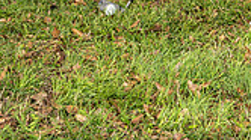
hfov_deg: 15.3
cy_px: -188
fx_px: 924
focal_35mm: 139
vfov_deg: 8.1
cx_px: 219
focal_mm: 49
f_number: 5.6
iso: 100
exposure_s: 1/250
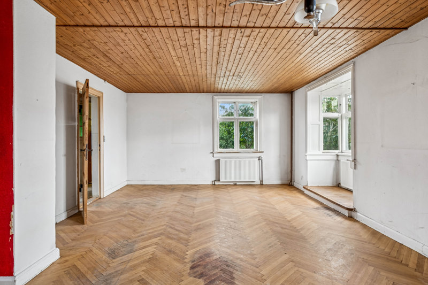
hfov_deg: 84.0
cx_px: 214
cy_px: 142
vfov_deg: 61.9
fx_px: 238
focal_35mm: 20
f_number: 9
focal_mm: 20
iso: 200
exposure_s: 1/3.33
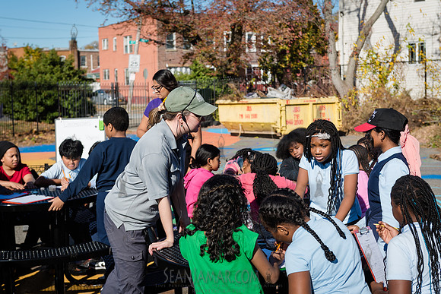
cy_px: 147
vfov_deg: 23.4
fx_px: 711
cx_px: 220
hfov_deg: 34.5
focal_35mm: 58
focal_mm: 58
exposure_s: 1/500
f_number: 5
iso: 100
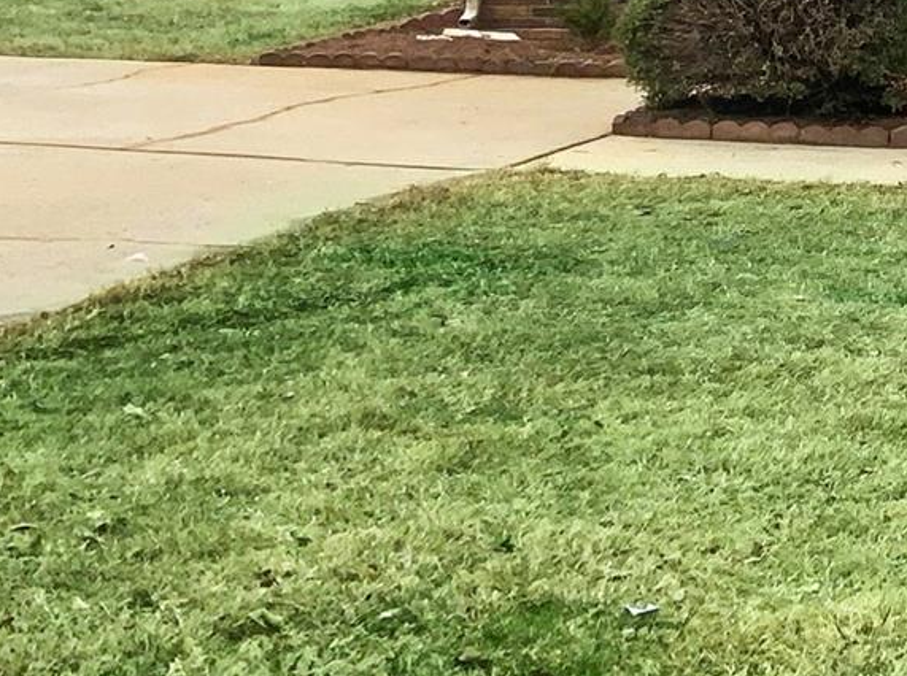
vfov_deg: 13.6
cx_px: 1418
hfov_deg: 16.9
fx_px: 2720
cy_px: -231
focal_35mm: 104
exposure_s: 1/720
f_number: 1.8
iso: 16
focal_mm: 3
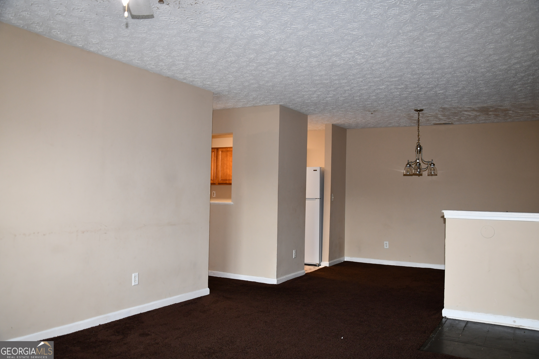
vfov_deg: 42.3
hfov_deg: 60.3
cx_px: 270
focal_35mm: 31
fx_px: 464
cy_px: 180
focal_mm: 21
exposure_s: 1/60
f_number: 4
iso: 500
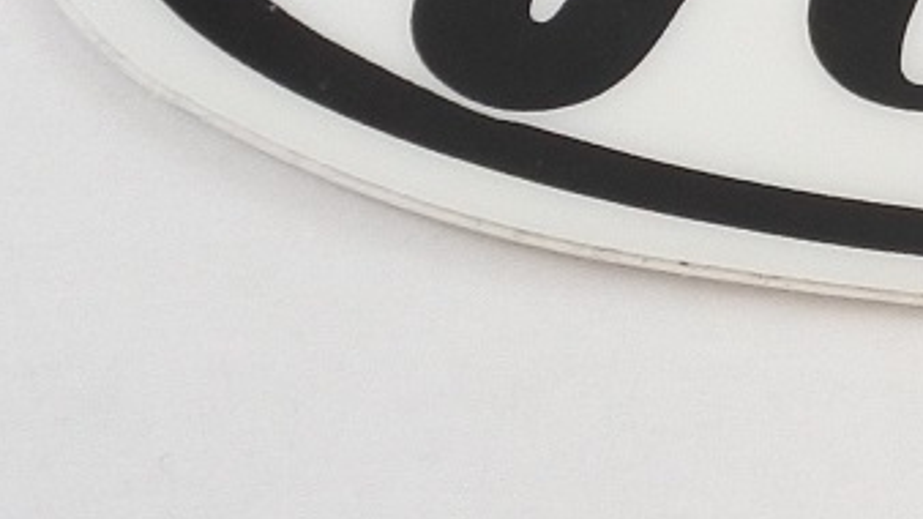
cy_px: -919
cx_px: 1298
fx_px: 5090
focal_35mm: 208
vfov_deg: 5.5
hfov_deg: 10.1
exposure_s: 1/125
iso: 400
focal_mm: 15
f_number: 4.2
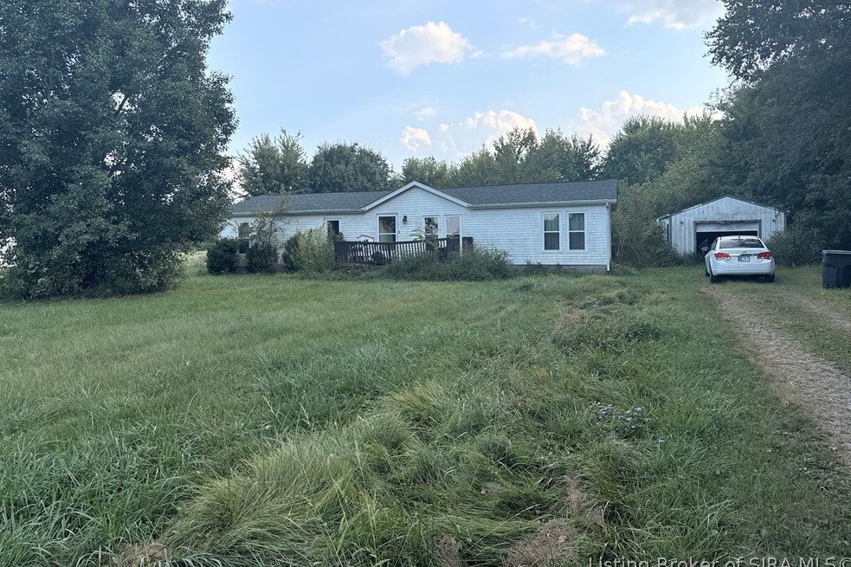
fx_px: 614
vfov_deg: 49.4
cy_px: 247
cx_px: 417
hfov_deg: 69.4
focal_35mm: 26
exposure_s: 1/2299
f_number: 1.78
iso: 80
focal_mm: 6.76
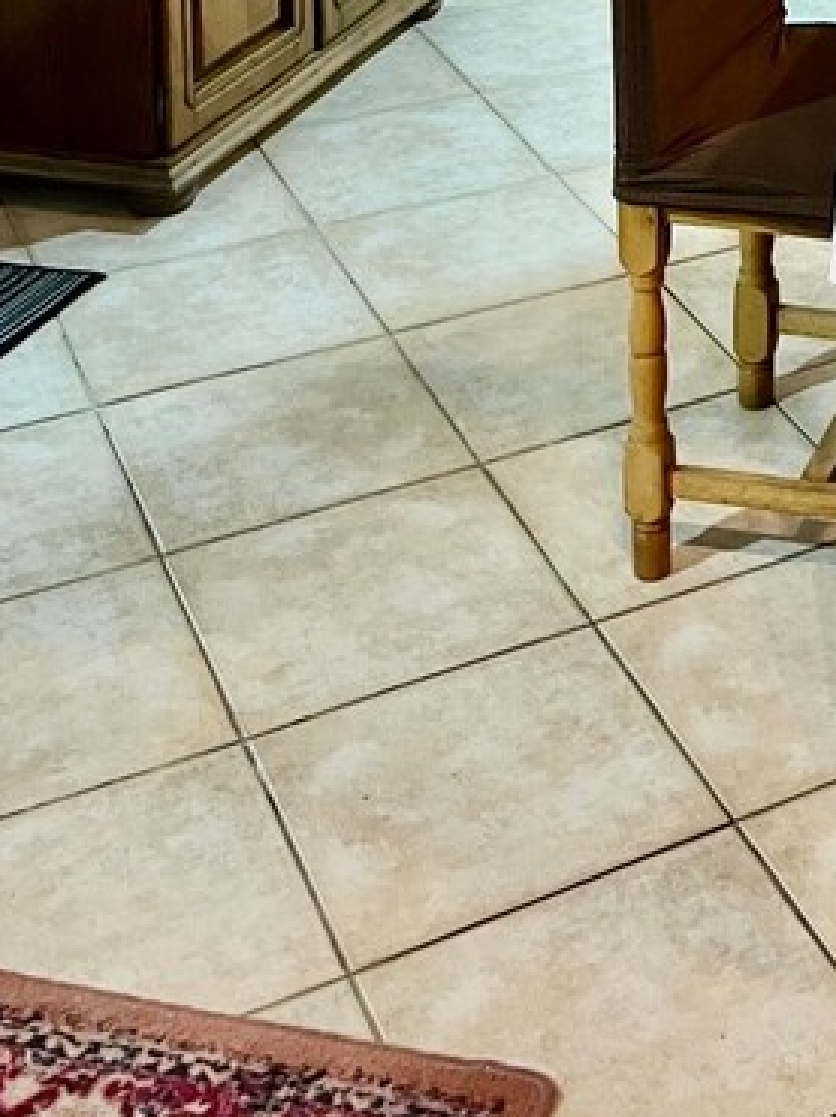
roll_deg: -2.8
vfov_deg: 23.8
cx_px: 1126
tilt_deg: -12.1
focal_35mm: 72
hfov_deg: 18.8
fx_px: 2321
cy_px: -341
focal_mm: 5.7
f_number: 1.5
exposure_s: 1/50
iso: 320
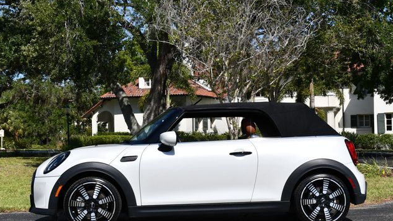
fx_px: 667
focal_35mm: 64
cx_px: 198
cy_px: 120
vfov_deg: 18.8
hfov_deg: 32.8
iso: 100
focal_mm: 30
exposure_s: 1/320
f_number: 9
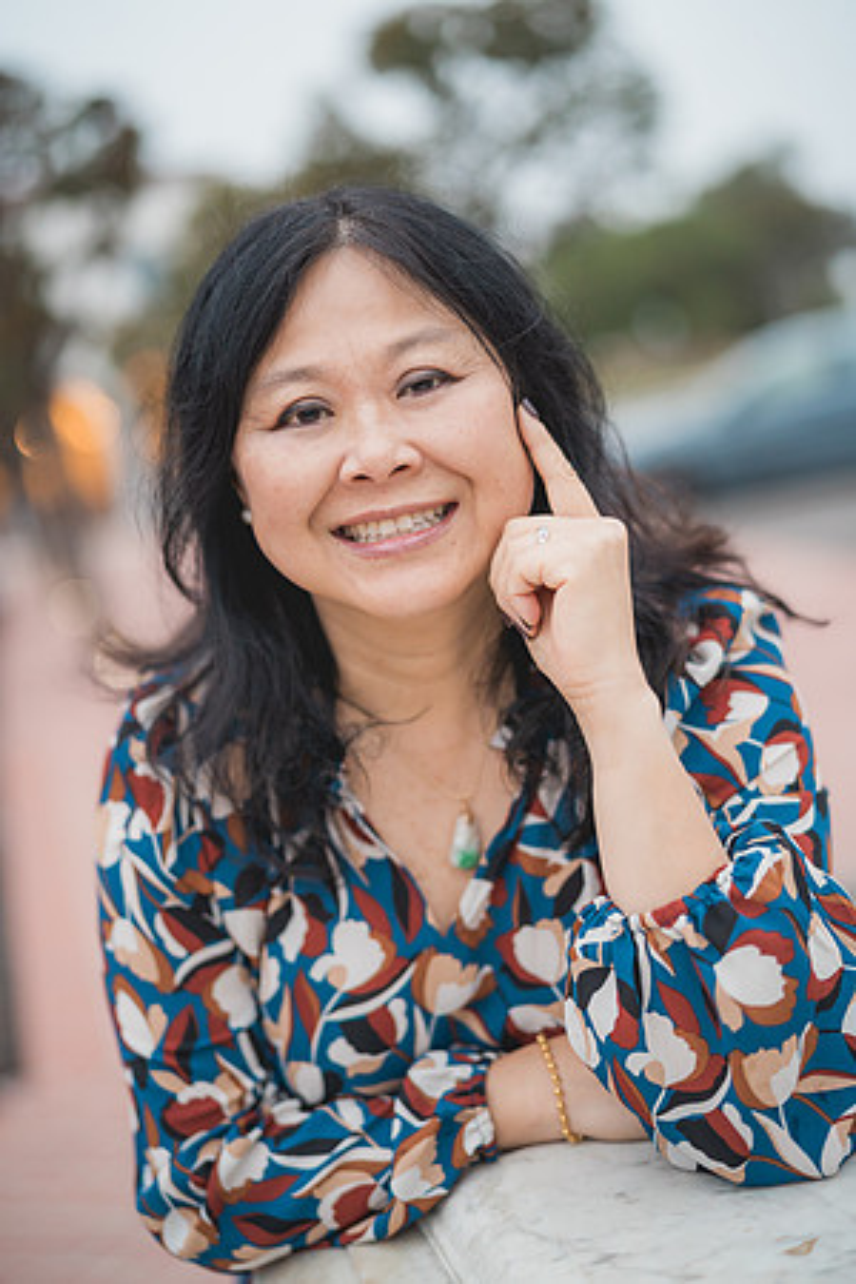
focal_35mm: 50
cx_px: 428
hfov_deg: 27.0
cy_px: 642
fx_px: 1783
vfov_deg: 39.6
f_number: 1.4
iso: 800
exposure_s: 1/400
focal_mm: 50
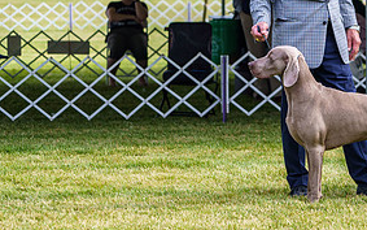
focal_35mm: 217
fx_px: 2171
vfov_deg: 6.0
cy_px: 18
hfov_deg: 9.6
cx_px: 310
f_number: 4
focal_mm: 104
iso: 250
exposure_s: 1/500
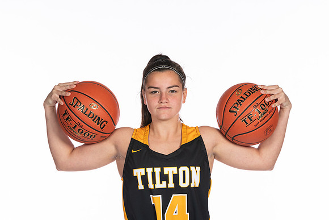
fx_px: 1851
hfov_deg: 10.2
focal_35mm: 202
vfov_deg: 6.8
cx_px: 164
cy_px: 110
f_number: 5.6
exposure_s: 1/100
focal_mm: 135
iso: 100
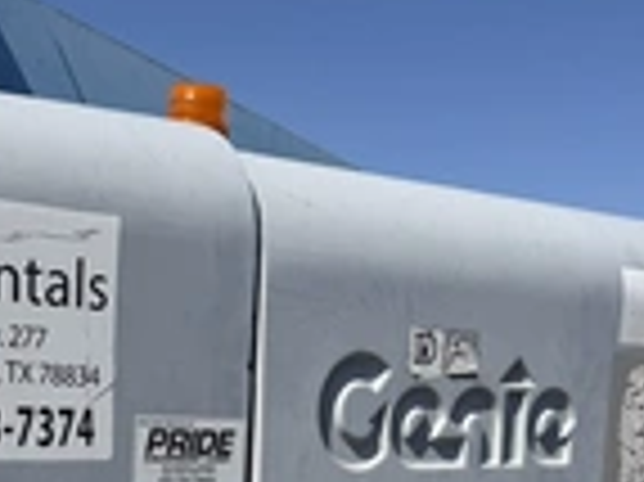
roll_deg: -2.7
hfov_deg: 28.7
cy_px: 572
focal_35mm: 67
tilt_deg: -7.5
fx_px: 1245
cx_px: 185
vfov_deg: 20.5
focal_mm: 6.76
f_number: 1.78
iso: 80
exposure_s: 1/8130
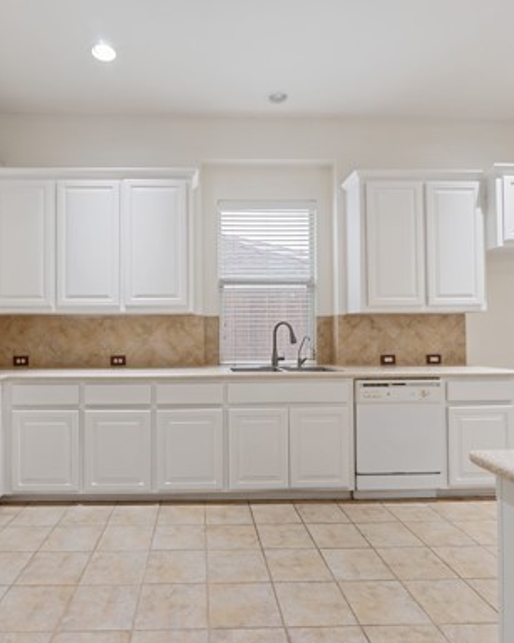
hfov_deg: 62.6
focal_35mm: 22
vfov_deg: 75.0
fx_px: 419
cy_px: 333
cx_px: 206
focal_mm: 10
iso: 250
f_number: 9
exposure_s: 1/3
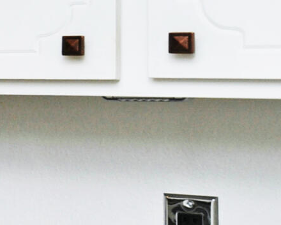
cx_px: -591
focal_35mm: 115
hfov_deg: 10.6
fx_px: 956
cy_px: 35
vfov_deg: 13.3
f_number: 8
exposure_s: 1/100
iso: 500
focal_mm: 18
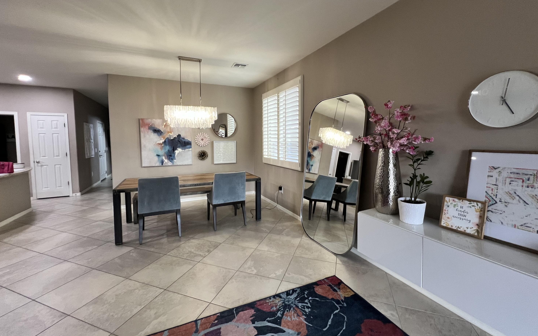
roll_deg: +0.9
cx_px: 269
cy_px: 155
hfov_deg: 105.3
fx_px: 205
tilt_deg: -3.5
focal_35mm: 14
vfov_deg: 78.5
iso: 125
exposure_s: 1/60
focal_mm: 1.57
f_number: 1.8
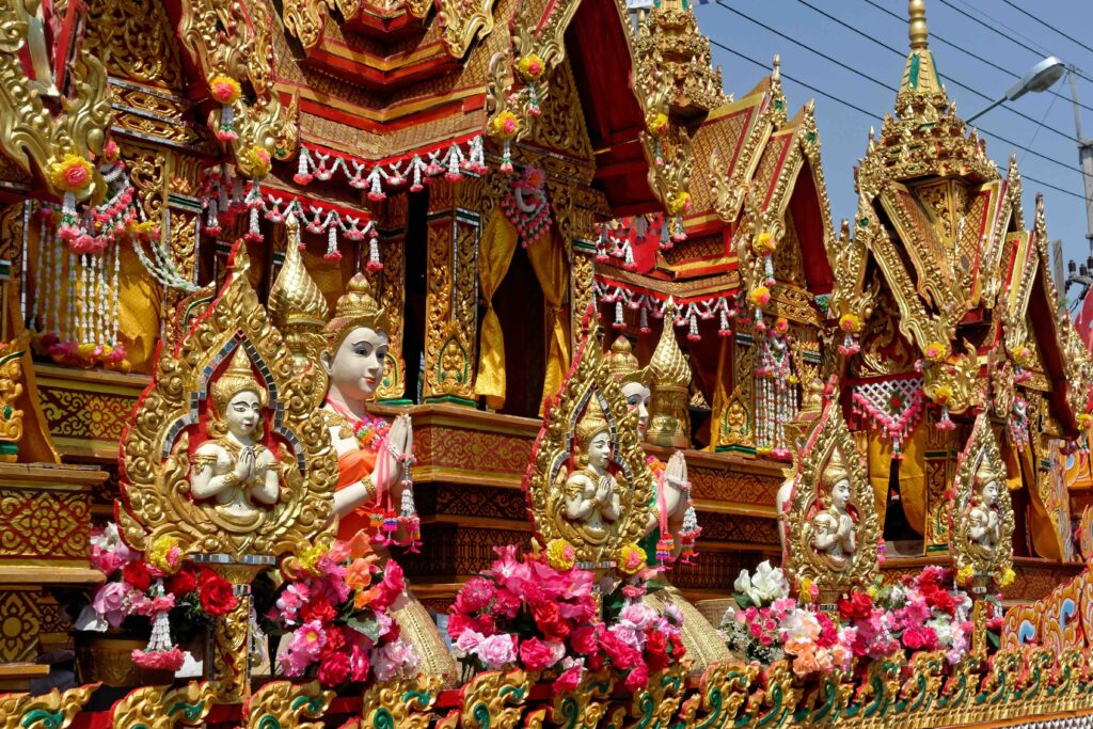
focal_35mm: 51
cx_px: 546
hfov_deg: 38.9
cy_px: 364
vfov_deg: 26.5
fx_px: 1549
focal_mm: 19.1
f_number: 5.6
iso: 125
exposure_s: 1/800
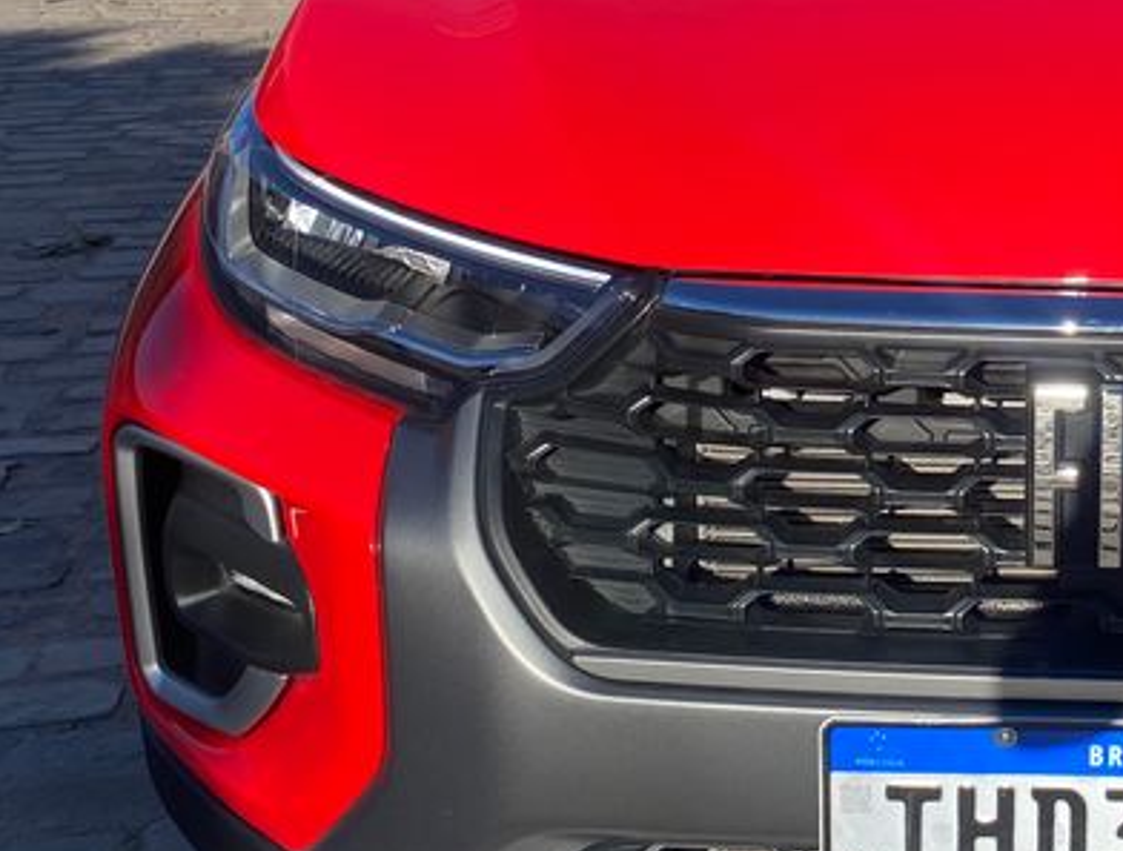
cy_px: 269
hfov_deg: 28.4
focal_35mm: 63
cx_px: 1173
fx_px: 2051
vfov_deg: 23.3
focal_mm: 4.25
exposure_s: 1/1808
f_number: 1.8
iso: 32
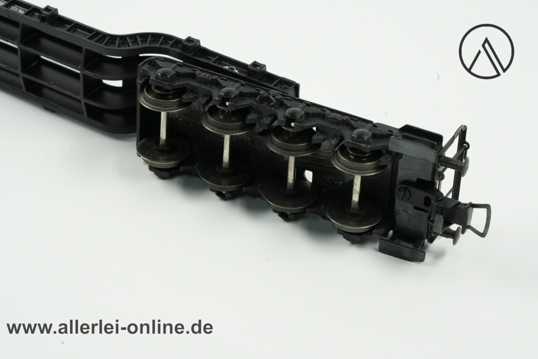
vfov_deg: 15.2
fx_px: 1345
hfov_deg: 22.6
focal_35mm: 90
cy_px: 180
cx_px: 269
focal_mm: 90
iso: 2500
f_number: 16
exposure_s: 1/30
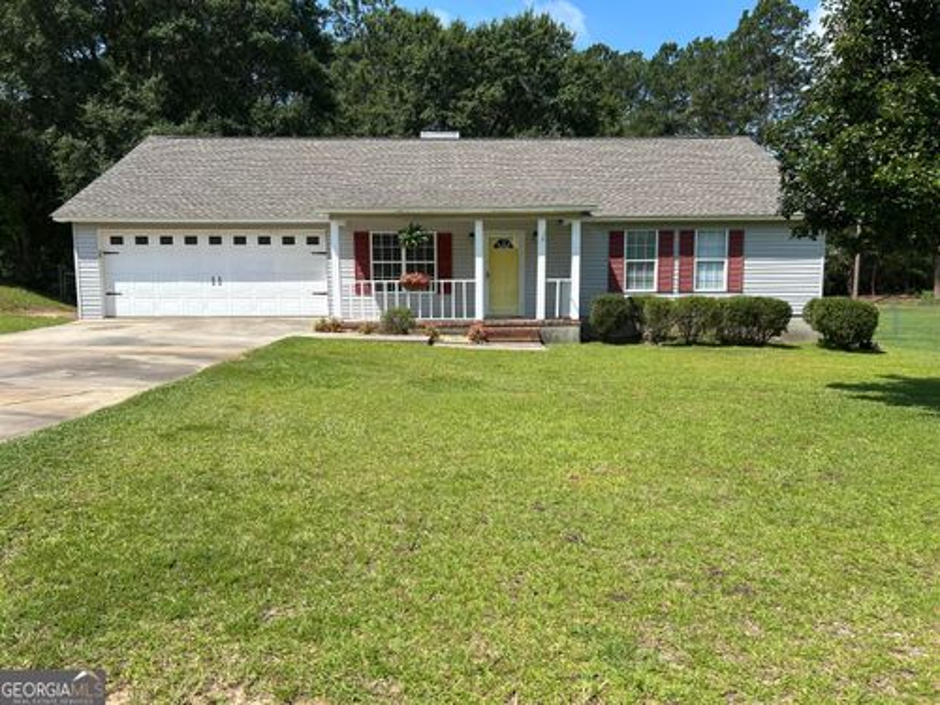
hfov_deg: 67.3
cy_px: 352
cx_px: 470
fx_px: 706
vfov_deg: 53.1
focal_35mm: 26
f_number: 1.5
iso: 50
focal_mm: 5.7
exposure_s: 1/3460
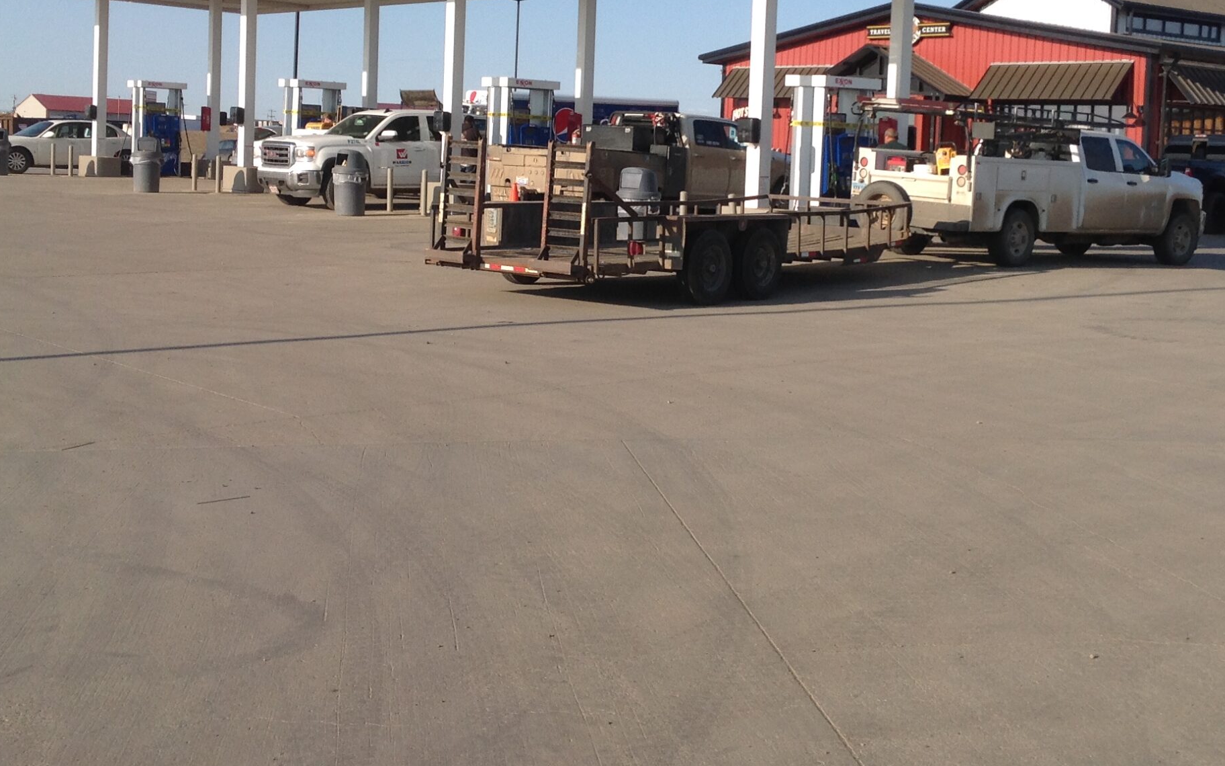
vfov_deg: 24.7
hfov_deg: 38.8
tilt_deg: -1.9
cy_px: 220
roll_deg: -3.9
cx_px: 659
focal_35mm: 52
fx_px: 1736
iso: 50
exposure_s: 1/1779
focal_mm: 4.28
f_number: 2.4
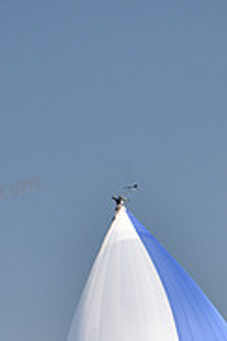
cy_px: 453
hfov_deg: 2.8
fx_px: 4653
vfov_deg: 4.2
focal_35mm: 492
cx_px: 137
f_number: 6.3
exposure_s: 1/800
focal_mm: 155
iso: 320
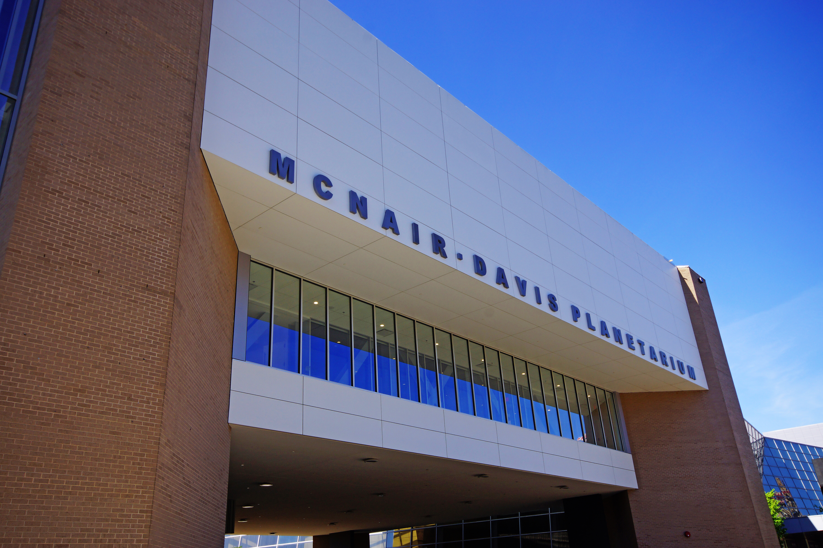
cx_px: 412
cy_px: 274
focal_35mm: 30
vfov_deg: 43.6
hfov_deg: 61.9
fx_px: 686
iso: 100
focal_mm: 20
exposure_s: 1/100
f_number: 13
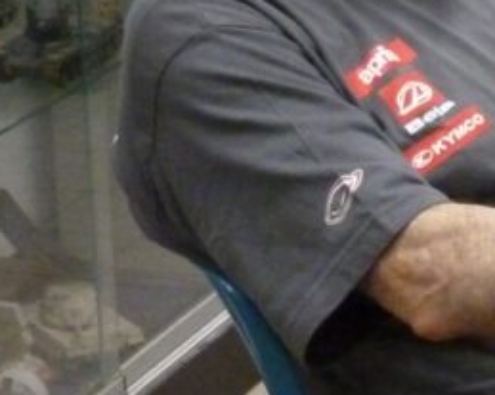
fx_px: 3222
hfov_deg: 8.7
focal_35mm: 220
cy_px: 141
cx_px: 602
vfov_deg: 7.0
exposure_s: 1/30
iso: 800
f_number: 4.4
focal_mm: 10.1
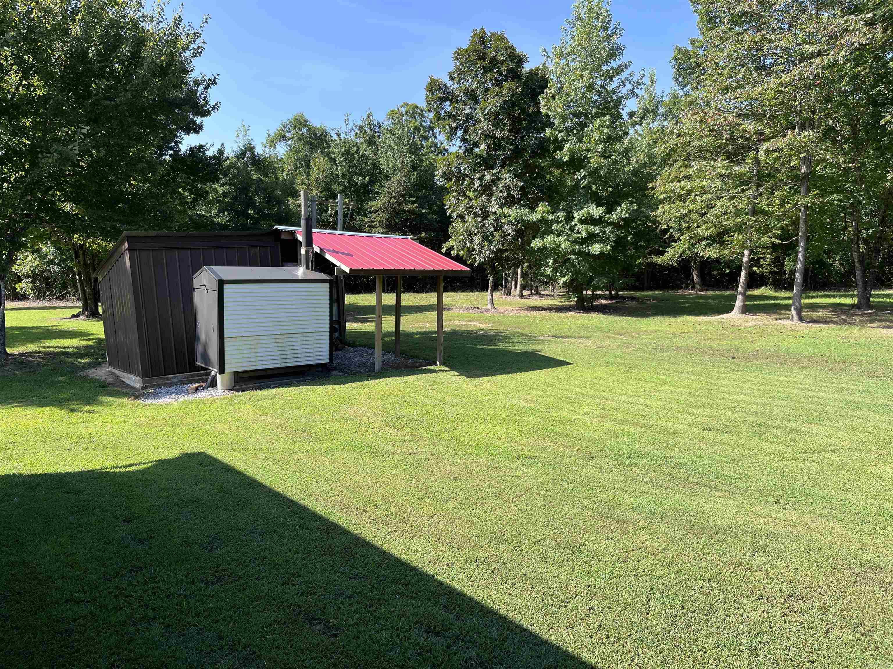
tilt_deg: -5.5
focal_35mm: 26
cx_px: 446
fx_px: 671
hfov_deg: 67.3
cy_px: 334
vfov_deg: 53.1
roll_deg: -0.6
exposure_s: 1/1163
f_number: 1.6
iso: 50
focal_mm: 5.1
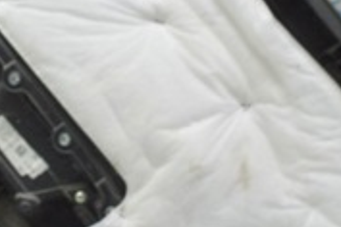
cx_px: 81
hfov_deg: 17.9
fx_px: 1078
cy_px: 59
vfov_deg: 12.0
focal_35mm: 114
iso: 400
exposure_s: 1/20
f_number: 5.6
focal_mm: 21
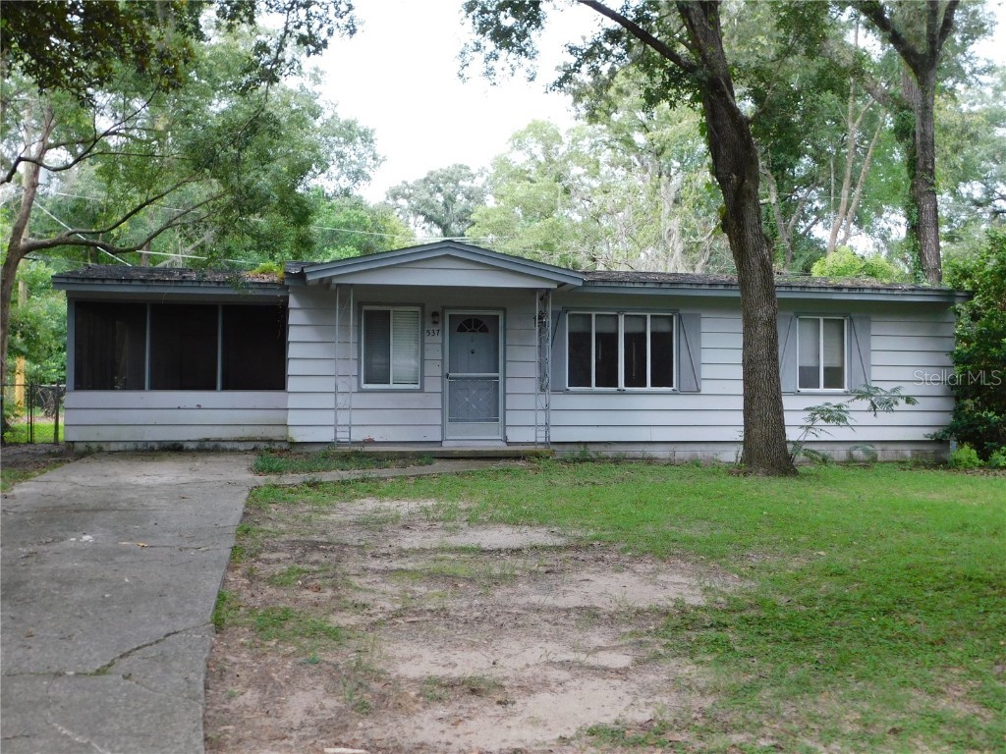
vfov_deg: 39.7
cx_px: 503
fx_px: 1046
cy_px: 377
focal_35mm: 36
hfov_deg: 51.4
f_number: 3.5
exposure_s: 1/30
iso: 180
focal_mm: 6.3
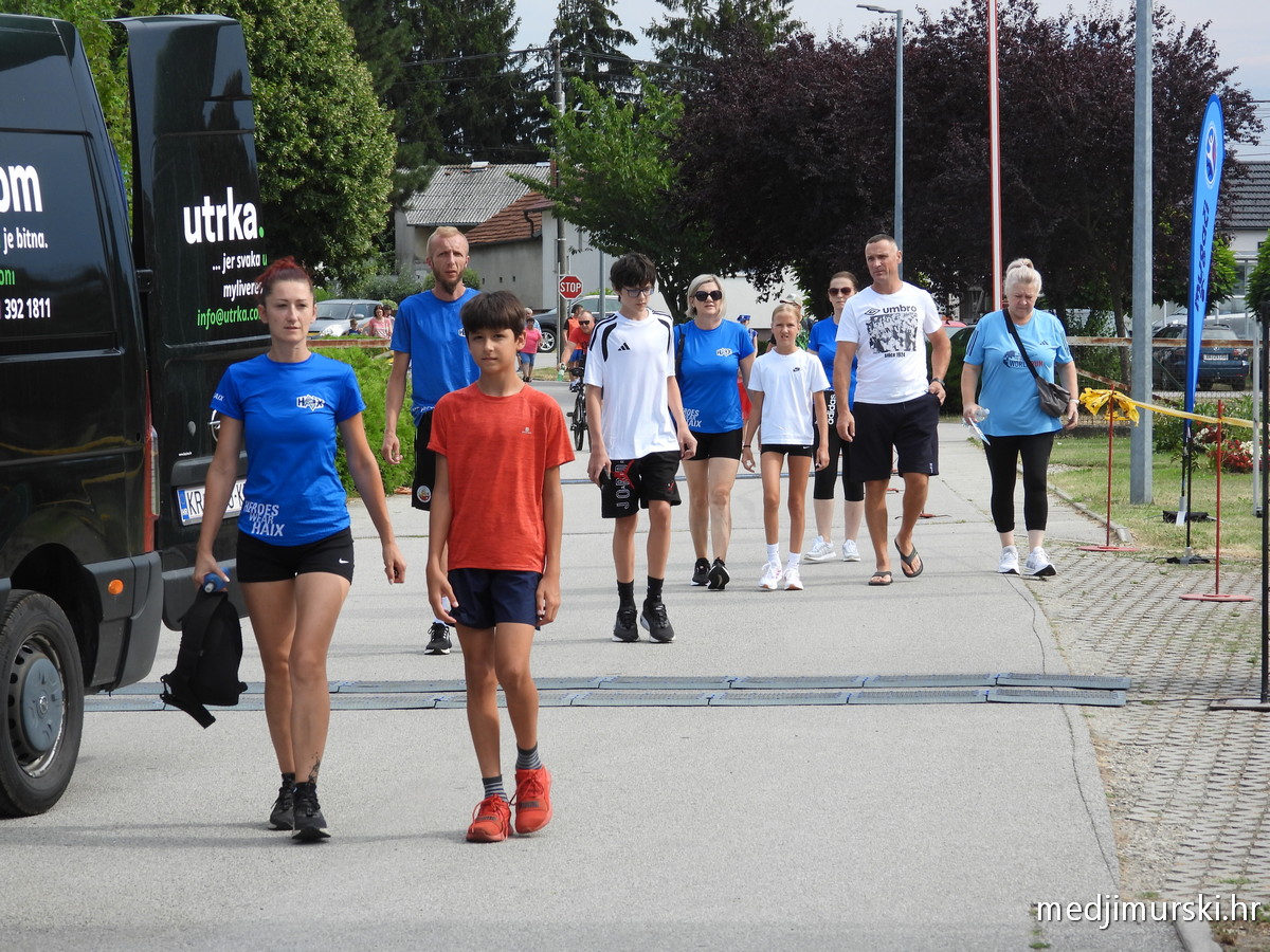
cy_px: 476
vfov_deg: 11.9
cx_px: 635
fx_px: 4586
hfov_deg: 15.8
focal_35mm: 125
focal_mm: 22.5
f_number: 4
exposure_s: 1/400
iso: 100
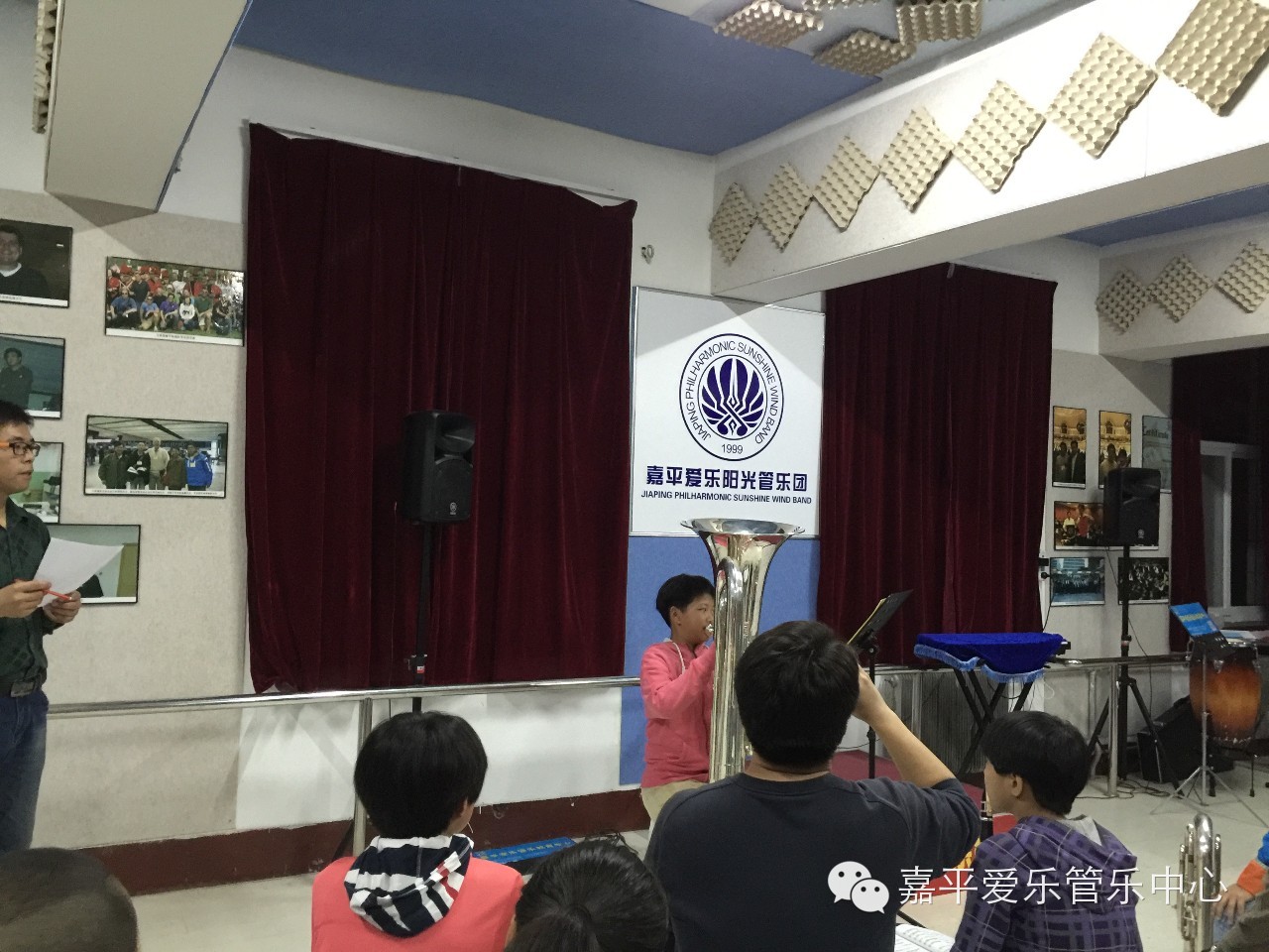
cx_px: 634
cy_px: 476
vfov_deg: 48.2
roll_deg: -2.5
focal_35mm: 29
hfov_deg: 61.7
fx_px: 1063
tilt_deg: +3.3
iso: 160
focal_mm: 4.15
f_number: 2.2
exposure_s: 1/8
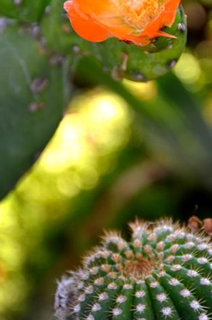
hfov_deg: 4.7
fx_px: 2609
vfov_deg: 7.0
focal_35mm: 294
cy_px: 98
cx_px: 146
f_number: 5.6
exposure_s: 1/125
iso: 250
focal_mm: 116
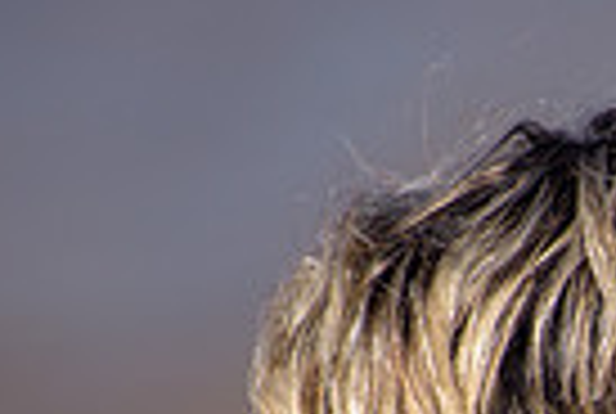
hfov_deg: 1.0
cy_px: 826
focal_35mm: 2112
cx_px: 935
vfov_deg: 0.7
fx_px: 36217
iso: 160
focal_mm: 500
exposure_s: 1/2000
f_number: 5.6
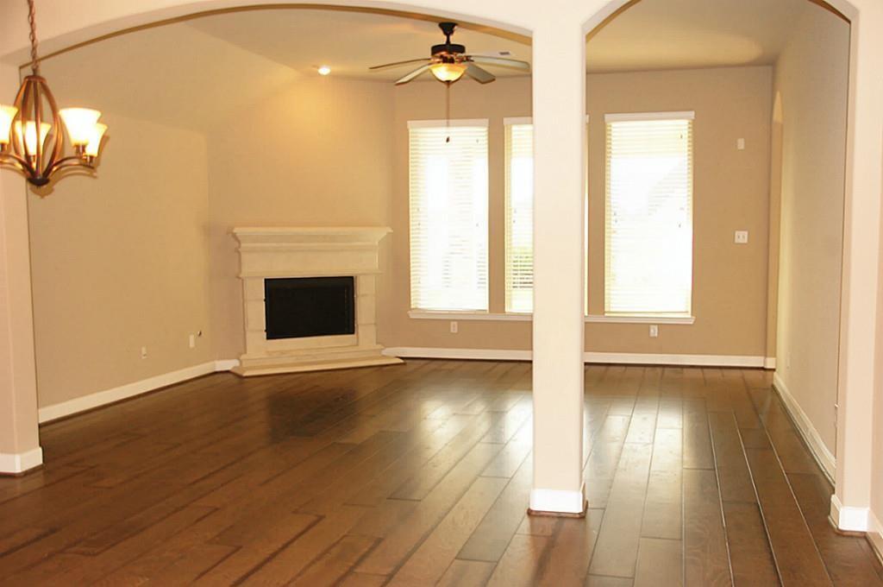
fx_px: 919
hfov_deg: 51.3
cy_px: 294
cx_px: 442
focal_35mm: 38
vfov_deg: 35.4
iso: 400
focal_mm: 25
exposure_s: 1/80
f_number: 4
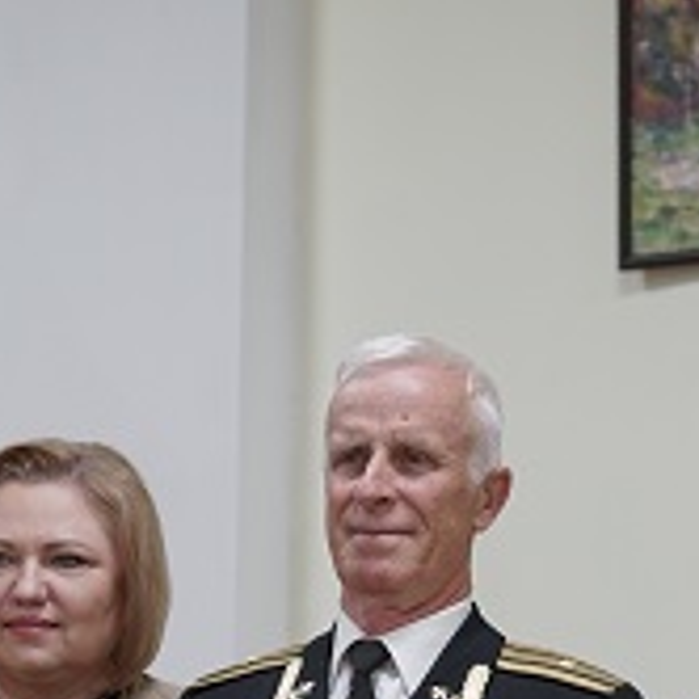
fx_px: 4089
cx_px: 299
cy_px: 863
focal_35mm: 179
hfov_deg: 9.8
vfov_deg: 9.6
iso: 800
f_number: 2.5
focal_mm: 50
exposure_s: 1/125
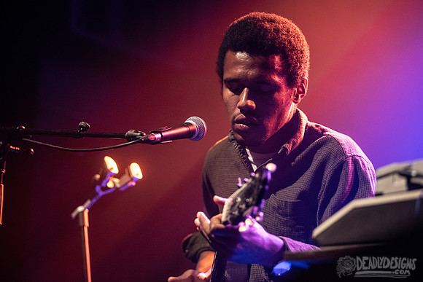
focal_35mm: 100
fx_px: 1175
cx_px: 212
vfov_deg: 13.7
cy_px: 141
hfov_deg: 20.4
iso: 2500
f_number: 3.2
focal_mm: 100
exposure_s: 1/125
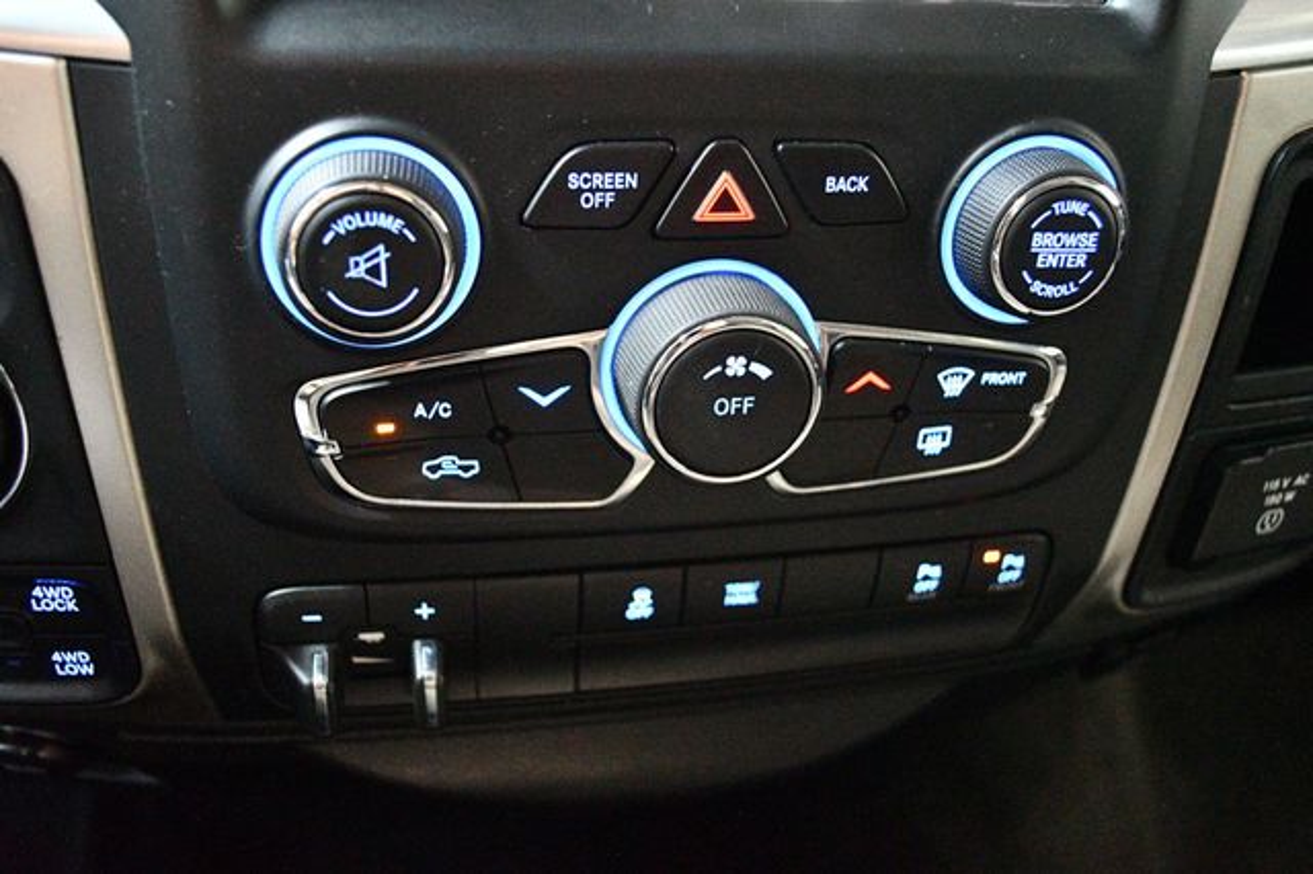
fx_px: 1203
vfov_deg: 39.9
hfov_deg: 57.2
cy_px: 437
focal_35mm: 33
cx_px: 656
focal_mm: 22
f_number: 3.8
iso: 12800
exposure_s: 1/20
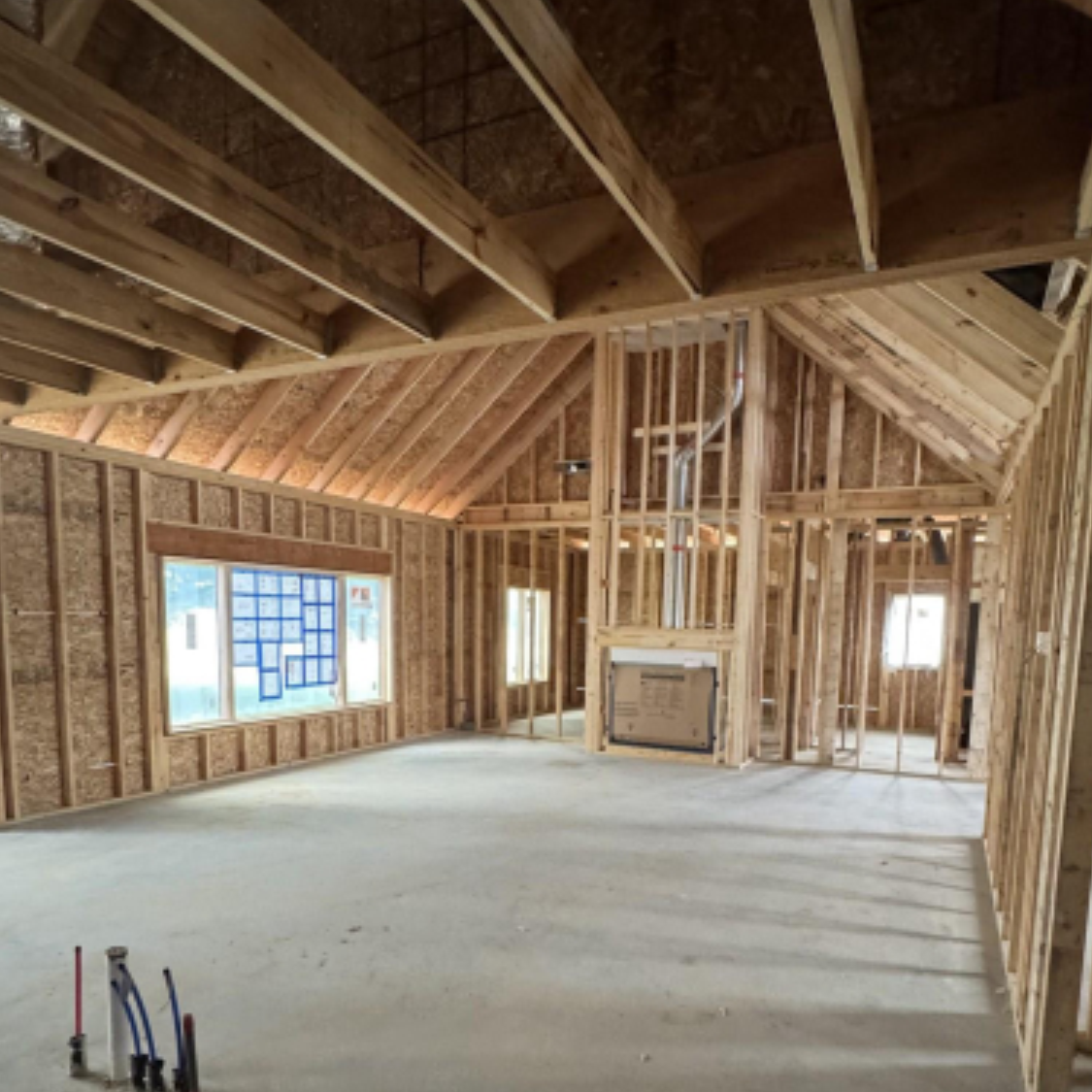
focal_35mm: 22
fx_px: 785
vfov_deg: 68.2
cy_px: 703
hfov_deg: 69.6
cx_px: 577
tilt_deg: -7.2
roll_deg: -2.3
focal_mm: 2.22
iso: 800
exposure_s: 1/60
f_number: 2.2
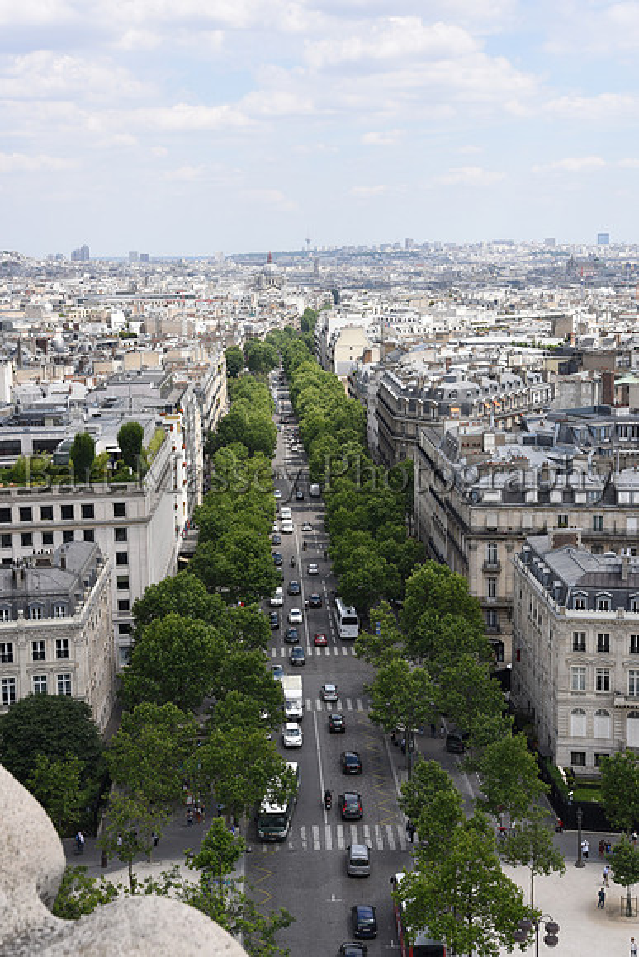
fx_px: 1277
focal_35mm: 48
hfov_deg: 28.1
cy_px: 478
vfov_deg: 41.1
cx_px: 320
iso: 200
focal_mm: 48
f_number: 13
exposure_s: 1/160
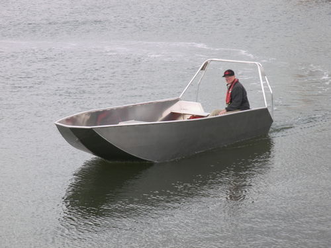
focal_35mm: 140
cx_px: 166
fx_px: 1339
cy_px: 124
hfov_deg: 14.1
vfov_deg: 10.6
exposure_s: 1/320
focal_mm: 29.4
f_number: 4.1
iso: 50
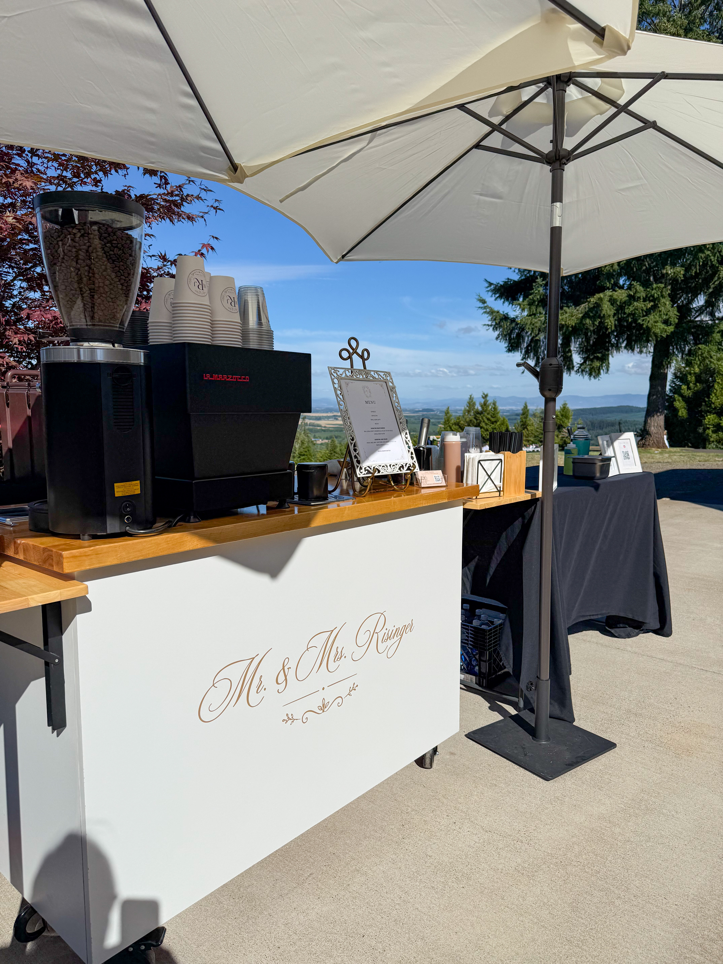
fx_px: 668
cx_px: 362
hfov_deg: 56.8
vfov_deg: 71.6
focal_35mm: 24
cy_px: 482
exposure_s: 1/14300
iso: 80
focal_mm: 6.76
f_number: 1.8
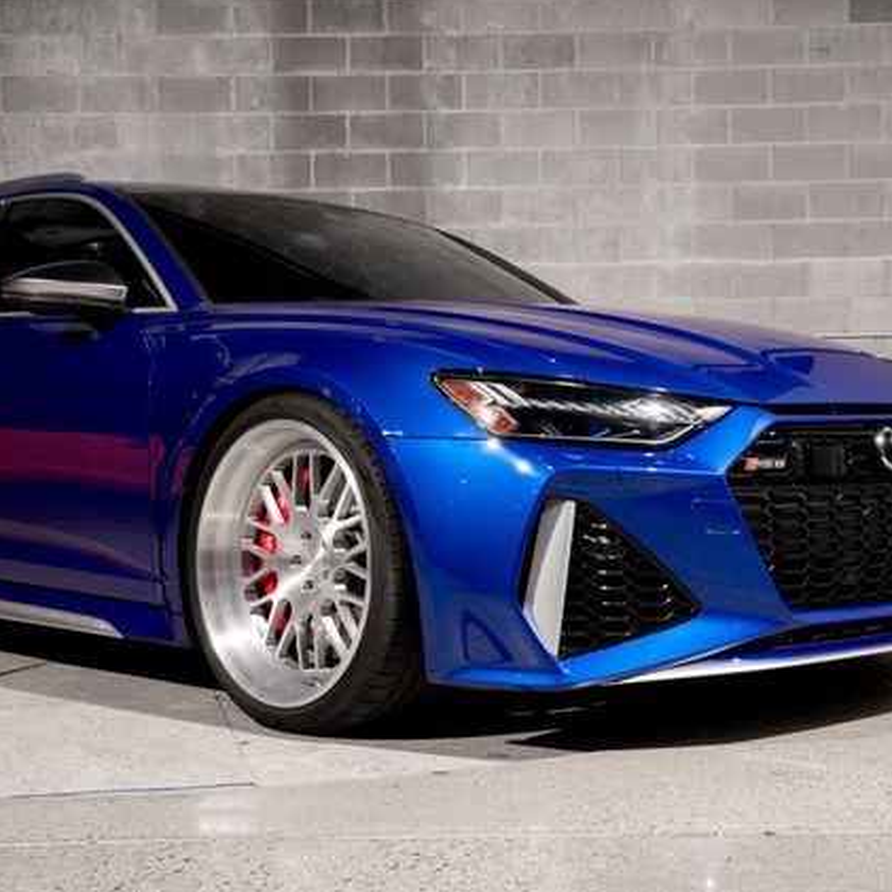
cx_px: 521
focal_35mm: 53
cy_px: 444
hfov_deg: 32.1
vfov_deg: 32.2
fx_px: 1545
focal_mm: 41
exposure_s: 1/160
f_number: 8
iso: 250
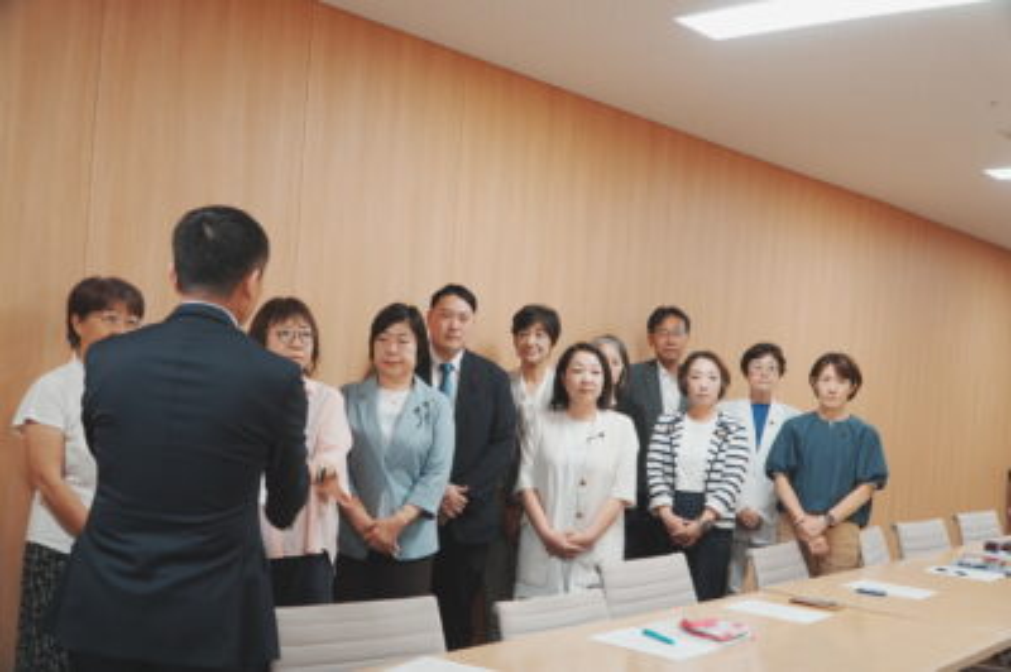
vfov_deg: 36.8
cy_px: 336
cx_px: 506
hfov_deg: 53.2
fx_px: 1010
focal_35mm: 36
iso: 320
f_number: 4
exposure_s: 1/40
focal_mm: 24
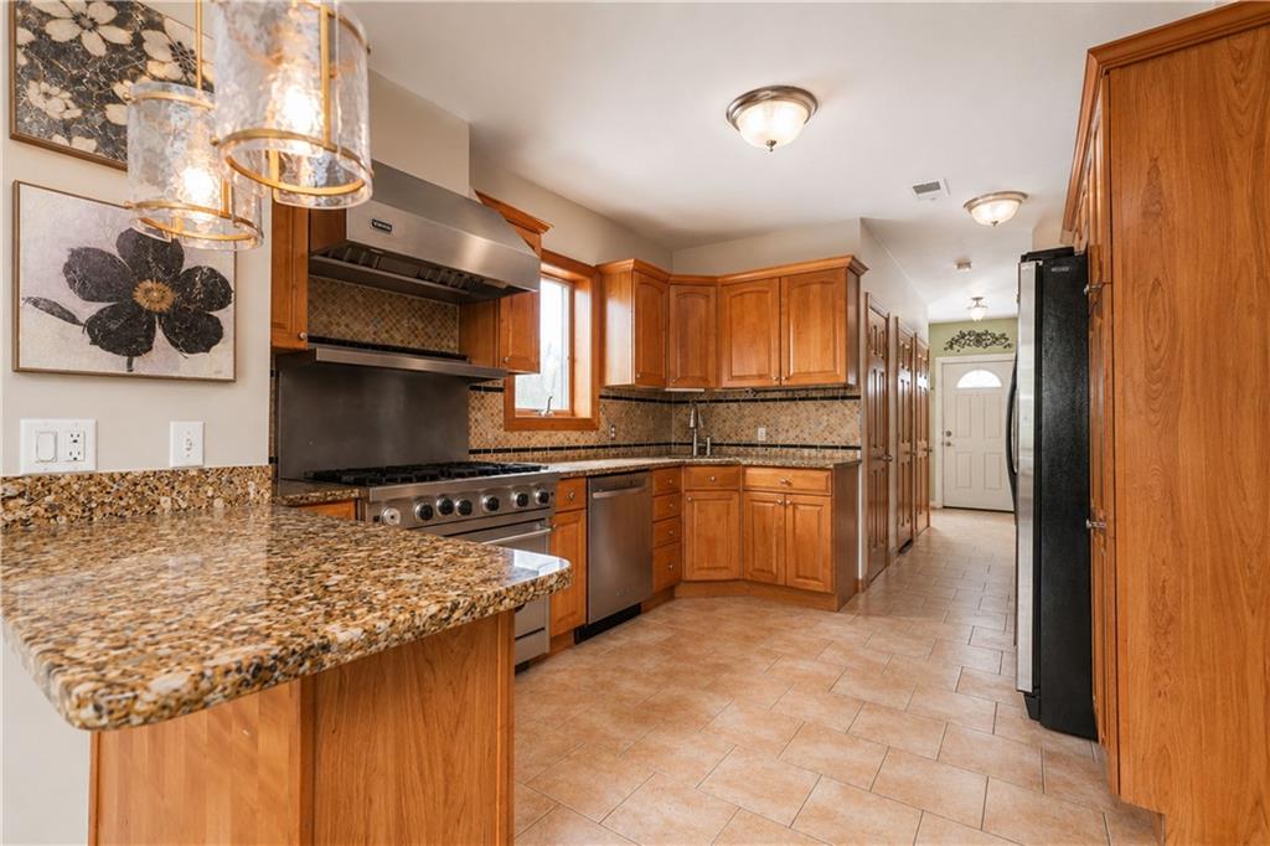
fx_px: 564
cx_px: 635
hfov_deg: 96.8
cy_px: 423
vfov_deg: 73.7
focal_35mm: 16
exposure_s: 1/5
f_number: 4
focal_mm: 16
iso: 64
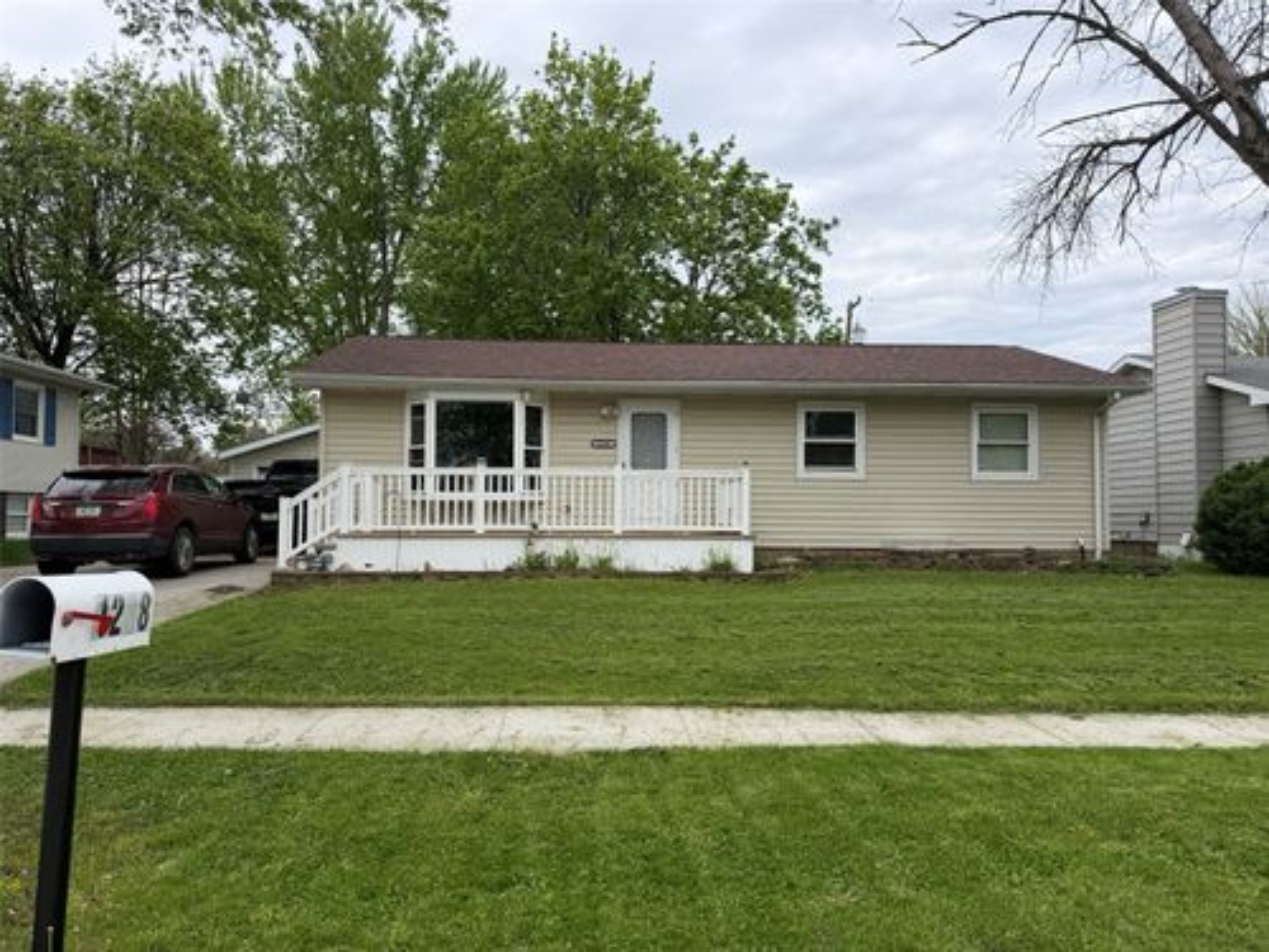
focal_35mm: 24
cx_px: 634
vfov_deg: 56.8
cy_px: 476
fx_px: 880
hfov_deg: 71.6
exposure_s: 1/1689
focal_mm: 6.76
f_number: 1.78
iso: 80
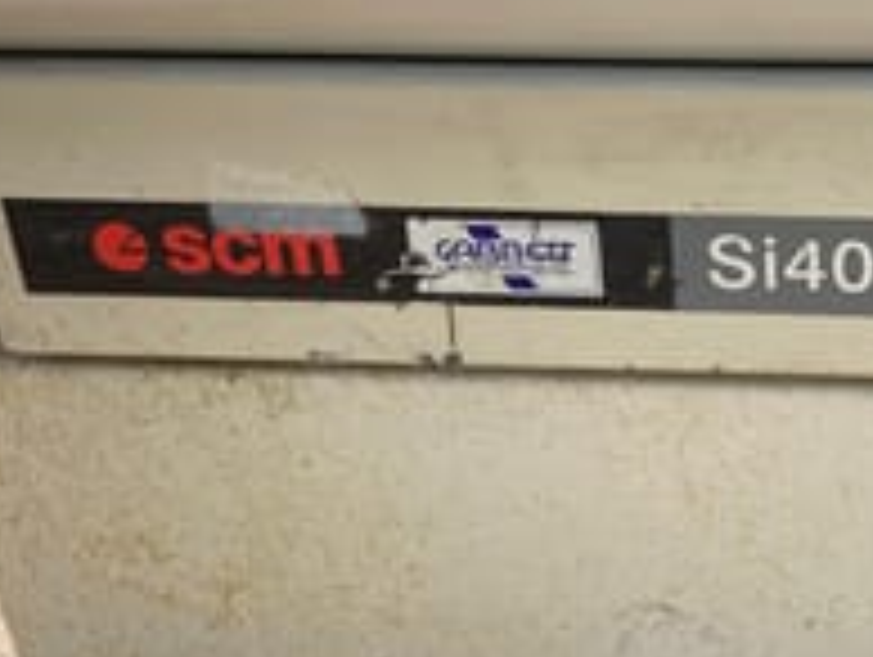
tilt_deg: -31.2
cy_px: 322
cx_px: 765
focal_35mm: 72
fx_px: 1818
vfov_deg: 20.5
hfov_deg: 26.2
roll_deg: +0.9
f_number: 1.8
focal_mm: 3.99
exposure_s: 1/2183
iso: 20
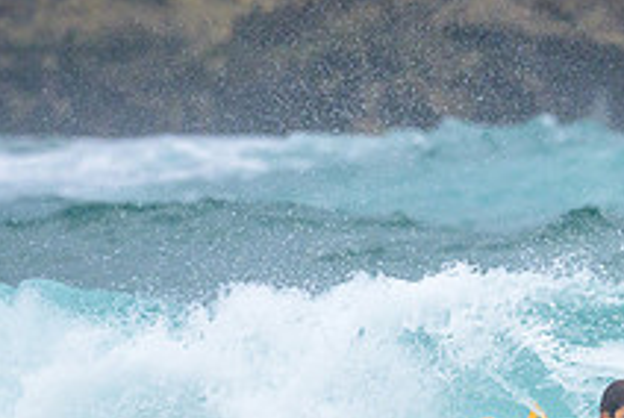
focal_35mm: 3004
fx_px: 52141
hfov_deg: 0.7
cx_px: 721
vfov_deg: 0.5
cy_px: 504
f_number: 6.3
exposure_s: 1/2000
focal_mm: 800
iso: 500
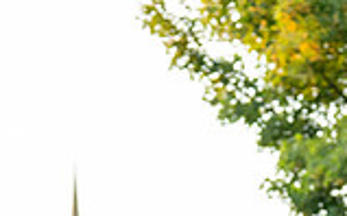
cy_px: 365
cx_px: 65
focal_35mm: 260
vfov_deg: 5.0
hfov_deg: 8.1
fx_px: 2456
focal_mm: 70
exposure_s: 1/1000
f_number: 2.8
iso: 2000
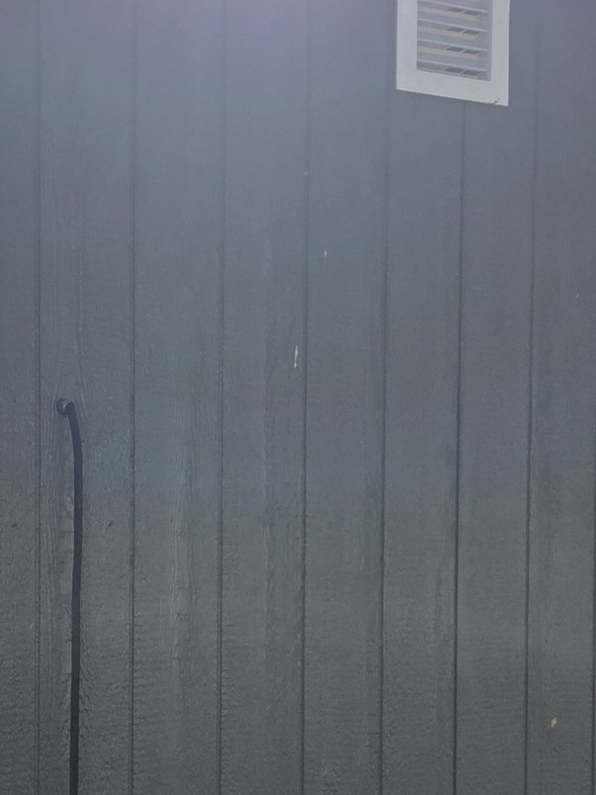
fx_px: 1400
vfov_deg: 31.4
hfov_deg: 24.0
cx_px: 269
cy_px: 544
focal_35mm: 61
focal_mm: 5.4
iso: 80
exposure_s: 1/6618
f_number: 1.8
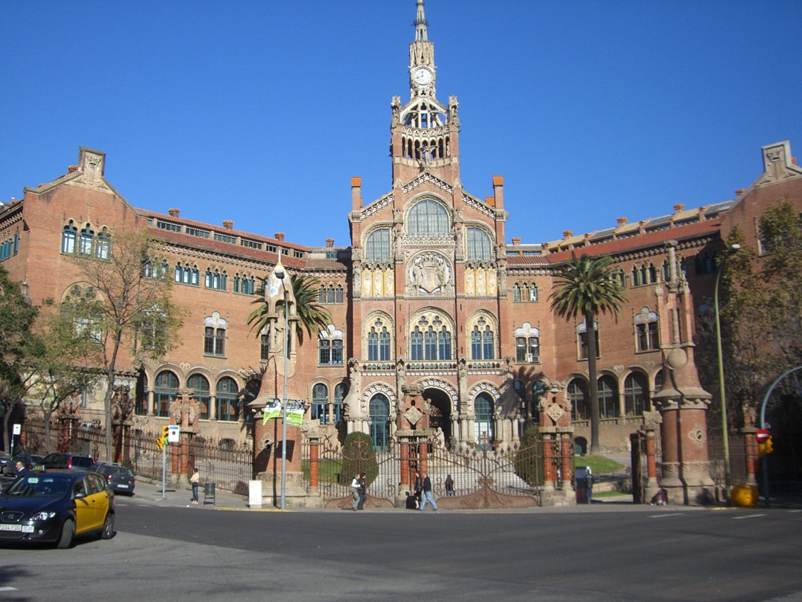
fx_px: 880
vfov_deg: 37.7
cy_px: 301
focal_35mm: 38
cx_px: 401
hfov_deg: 49.0
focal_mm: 6.2
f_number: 4.3
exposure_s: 1/640
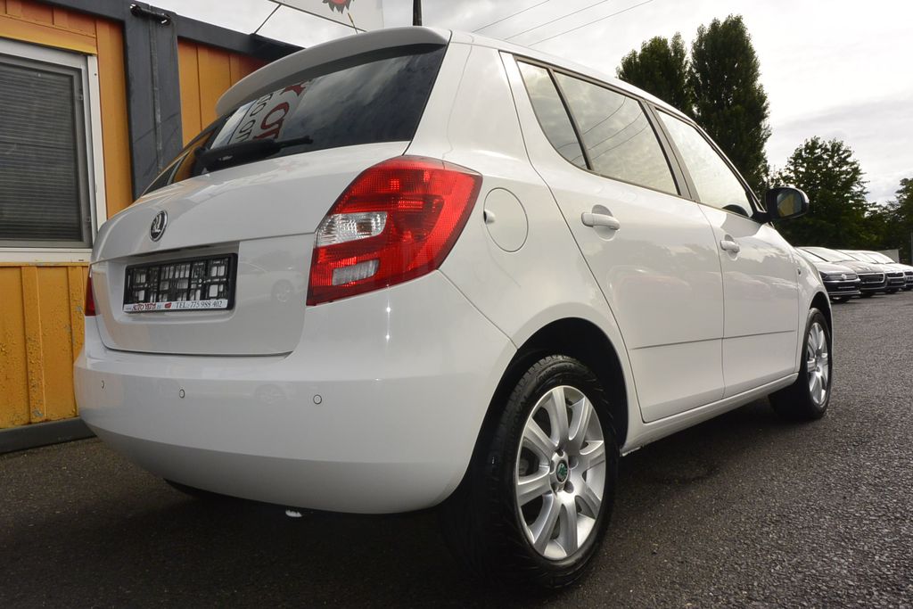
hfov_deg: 67.4
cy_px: 304
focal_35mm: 27
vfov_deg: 47.9
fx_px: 685
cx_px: 456
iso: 160
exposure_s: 1/250
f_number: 13
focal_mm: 10
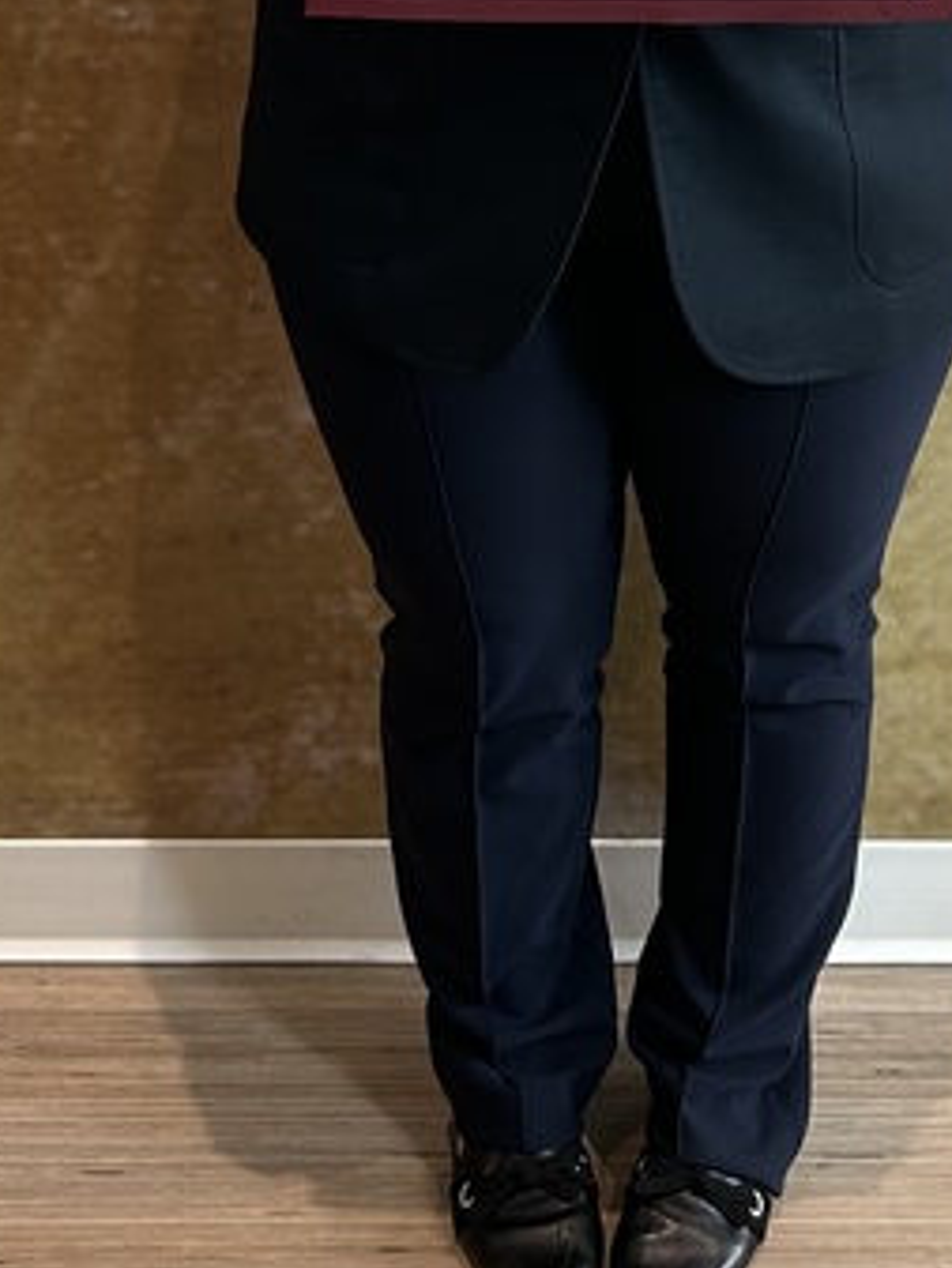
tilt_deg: -23.6
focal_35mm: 79
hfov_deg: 18.6
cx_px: 696
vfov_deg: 23.1
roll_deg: -1.7
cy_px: -169
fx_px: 2895
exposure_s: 1/60
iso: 64
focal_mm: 5.7
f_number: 1.5
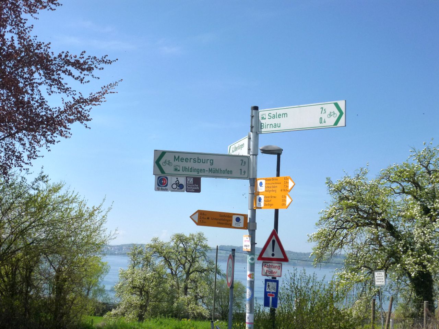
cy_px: 164
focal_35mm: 52
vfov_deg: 28.0
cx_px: 220
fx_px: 659
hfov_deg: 36.8
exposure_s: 1/1300
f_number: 4.1
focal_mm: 9.2
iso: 160
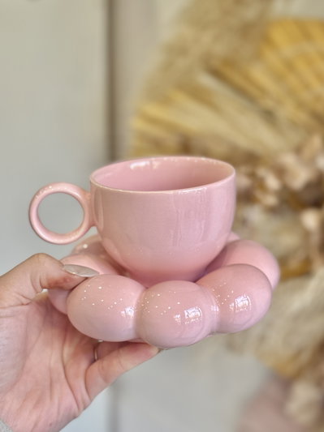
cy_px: 216
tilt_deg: -16.9
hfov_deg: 30.2
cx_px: 162
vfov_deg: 39.7
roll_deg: +1.8
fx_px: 600
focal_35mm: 48
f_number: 1.78
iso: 100
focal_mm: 6.76
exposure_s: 1/117
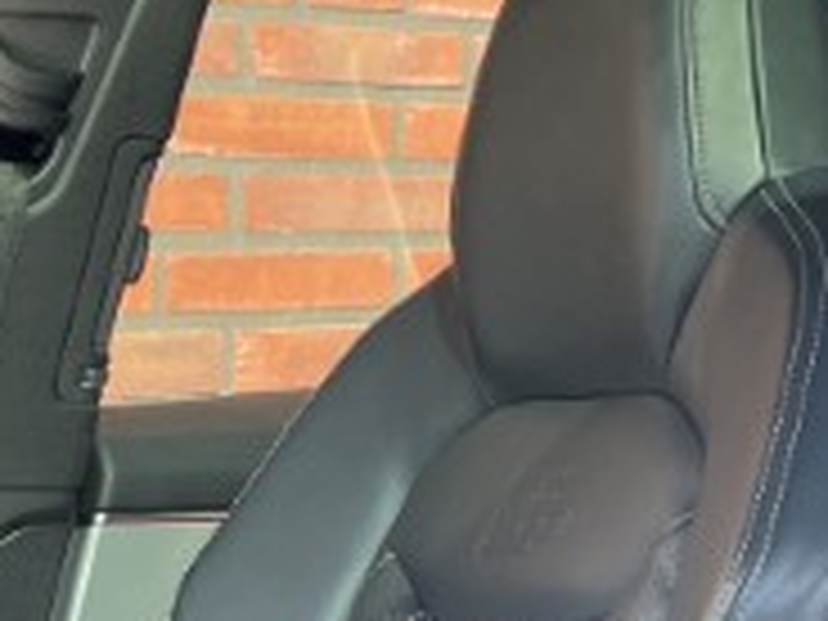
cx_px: 1143
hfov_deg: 16.3
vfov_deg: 11.9
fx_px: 2703
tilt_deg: +22.0
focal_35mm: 113
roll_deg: +6.1
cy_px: -554
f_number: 1.5
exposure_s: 1/147
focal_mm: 5.7
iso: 64
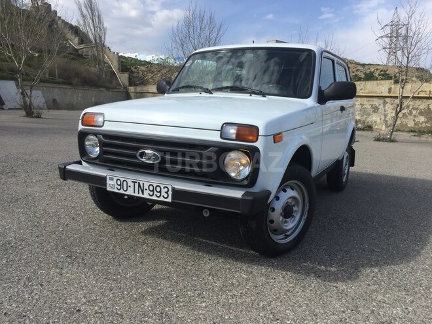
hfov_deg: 61.7
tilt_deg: -10.3
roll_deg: +0.0
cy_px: 162
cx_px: 216
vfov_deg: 48.2
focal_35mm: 29
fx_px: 362
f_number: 2.2
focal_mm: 4.15
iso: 32
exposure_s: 1/2198
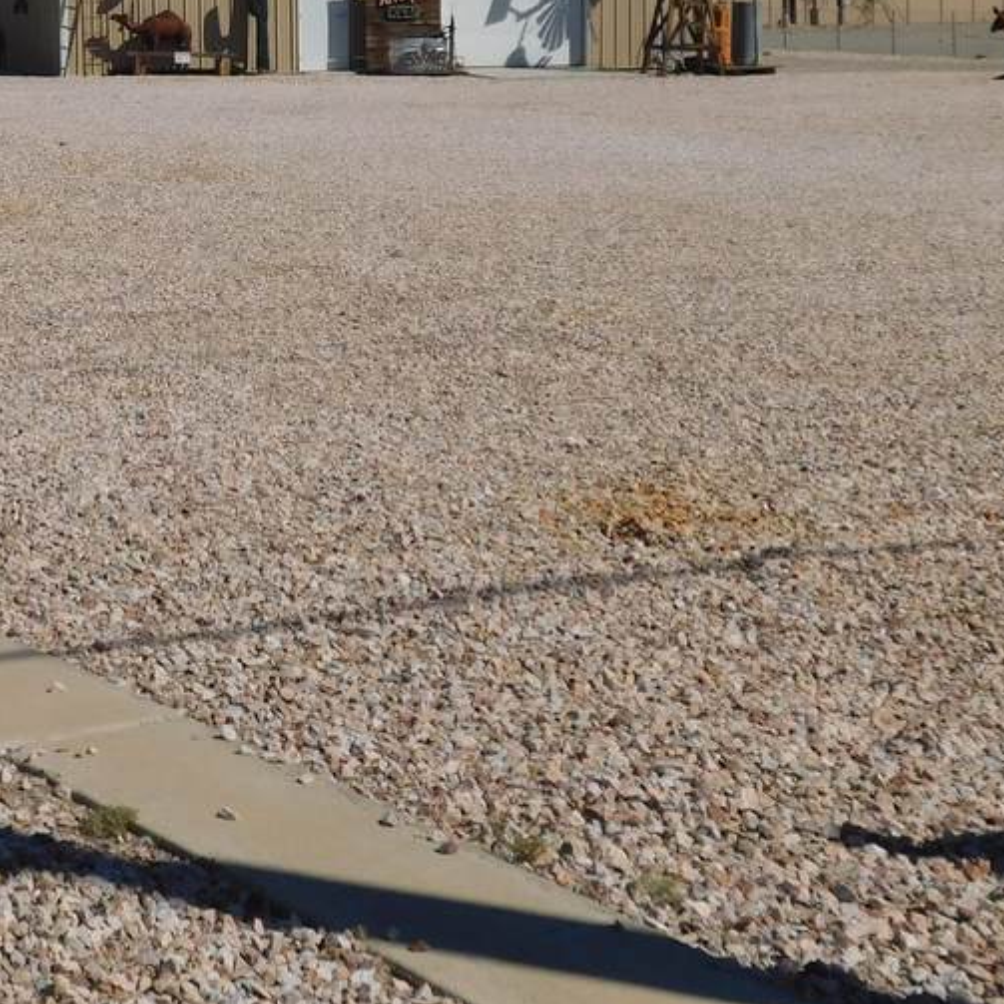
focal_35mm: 81
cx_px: 28
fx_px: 2658
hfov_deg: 20.8
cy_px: 54
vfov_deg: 20.8
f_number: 7
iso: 125
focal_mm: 6.3
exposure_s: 1/800
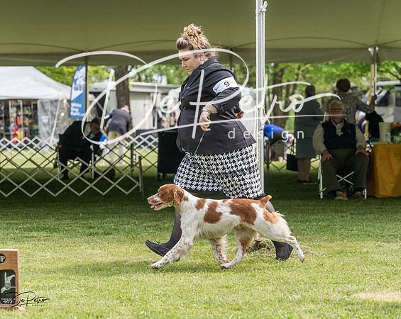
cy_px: 160
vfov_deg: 12.8
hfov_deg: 16.0
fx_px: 1424
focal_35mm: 120
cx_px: 207
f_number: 5
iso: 640
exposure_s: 1/1000
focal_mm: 107
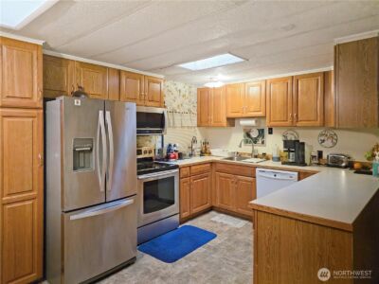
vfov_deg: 58.9
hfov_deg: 73.9
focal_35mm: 23
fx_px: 252
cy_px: 142
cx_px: 190
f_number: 1.7
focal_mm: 6.25
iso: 1250
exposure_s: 1/120
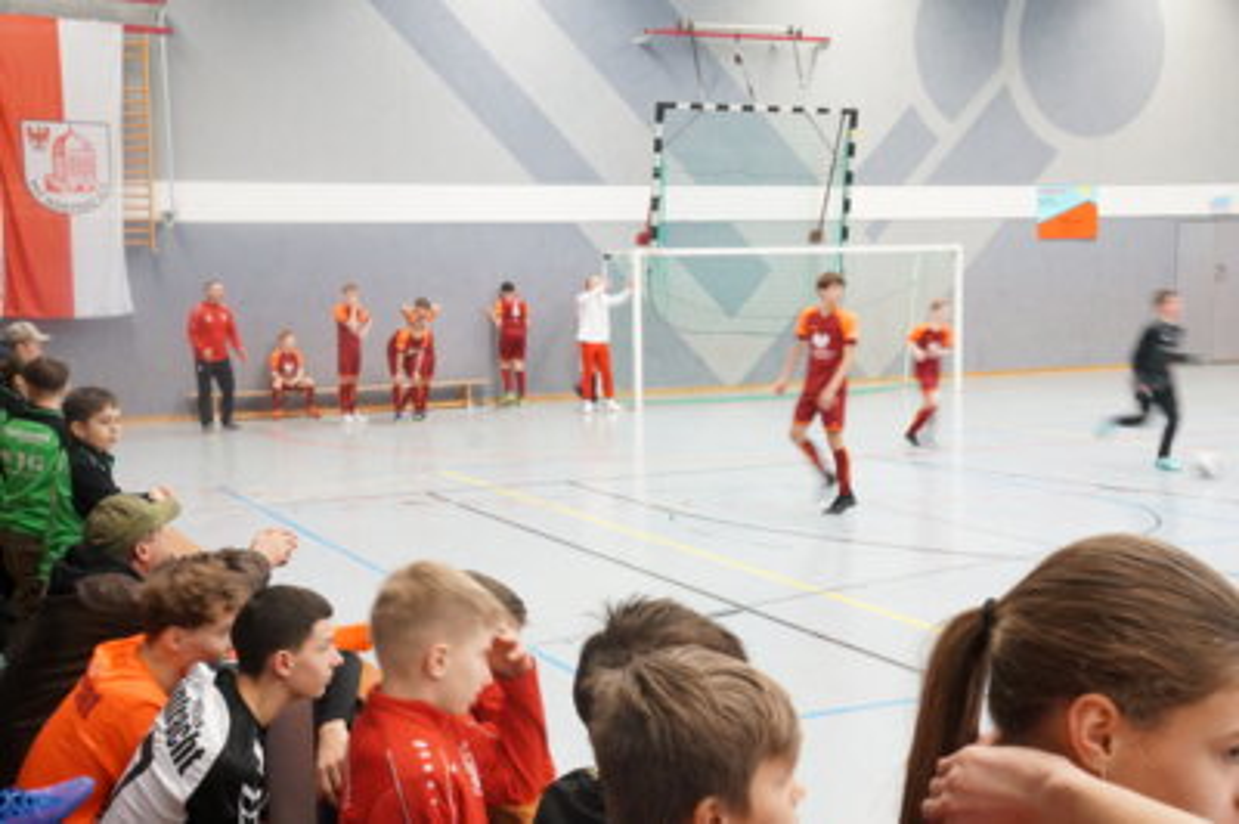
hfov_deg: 42.4
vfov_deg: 28.9
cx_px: 620
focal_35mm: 46
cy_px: 412
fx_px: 1599
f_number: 11
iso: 3200
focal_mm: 31
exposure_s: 1/20
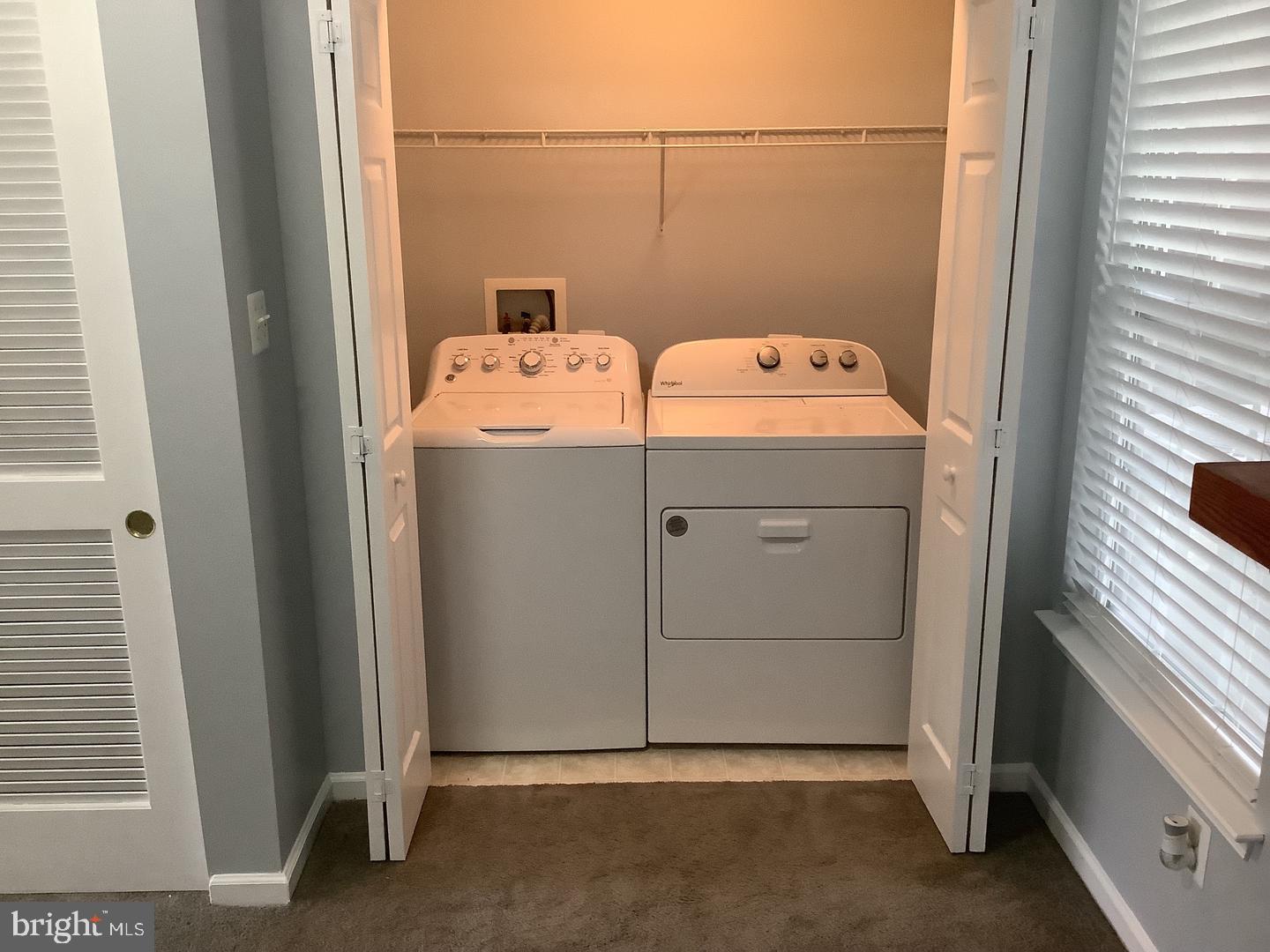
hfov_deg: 58.4
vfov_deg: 45.4
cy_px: 476
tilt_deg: -14.9
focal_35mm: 31
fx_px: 1137
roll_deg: +0.4
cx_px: 635
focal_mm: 3.3
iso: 250
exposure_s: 1/60
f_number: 2.4
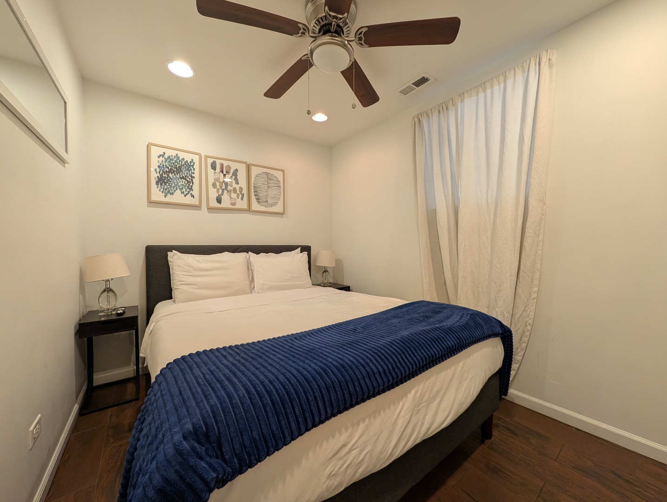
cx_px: 334
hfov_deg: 110.5
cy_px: 251
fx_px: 232
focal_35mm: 12
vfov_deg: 94.7
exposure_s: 1/120
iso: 191
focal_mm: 2.02
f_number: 1.7
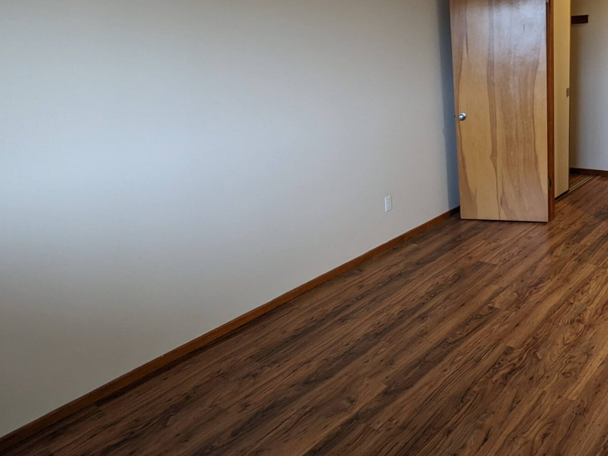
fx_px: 545
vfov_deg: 45.3
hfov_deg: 56.8
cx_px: 415
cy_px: 187
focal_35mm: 31
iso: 124
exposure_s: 1/23.6
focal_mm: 2.22
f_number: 2.2
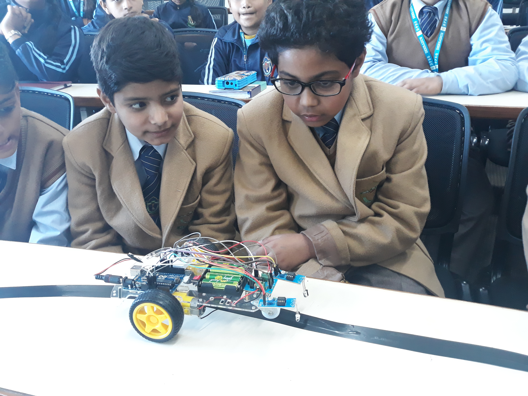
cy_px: 198
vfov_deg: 51.4
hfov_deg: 65.3
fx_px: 412
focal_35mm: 27
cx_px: 264
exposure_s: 1/25
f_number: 1.9
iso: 200
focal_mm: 3.6
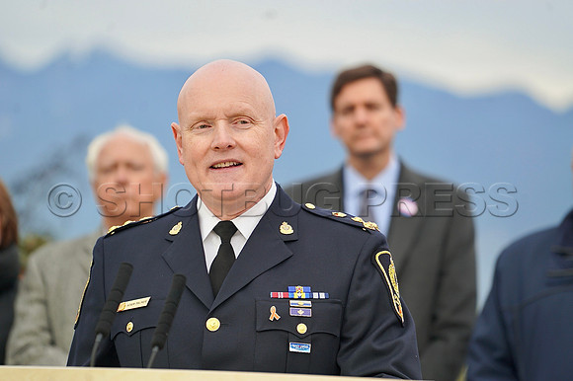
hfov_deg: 10.3
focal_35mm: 200
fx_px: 3181
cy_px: 190
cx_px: 286
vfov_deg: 6.9
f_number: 4
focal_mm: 200
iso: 100
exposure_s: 1/250
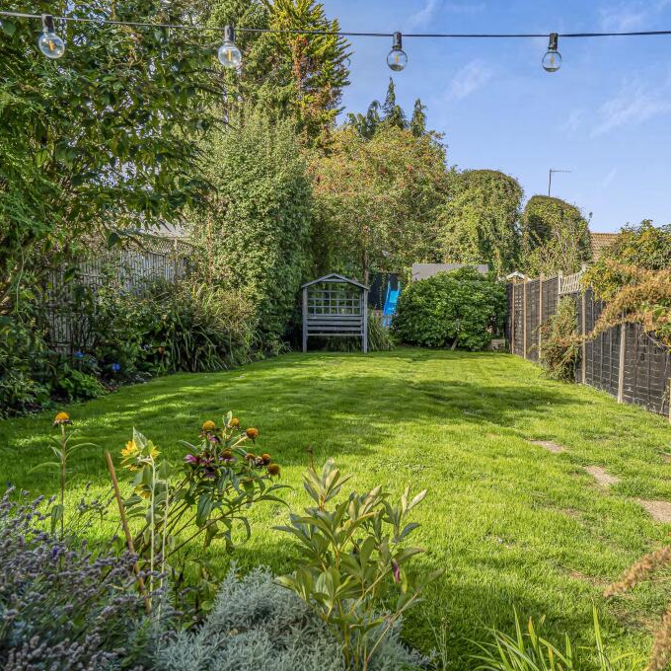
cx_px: 436
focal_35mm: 32
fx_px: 702
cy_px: 336
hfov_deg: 50.4
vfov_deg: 51.1
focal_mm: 25
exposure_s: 1/800
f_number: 11
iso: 100
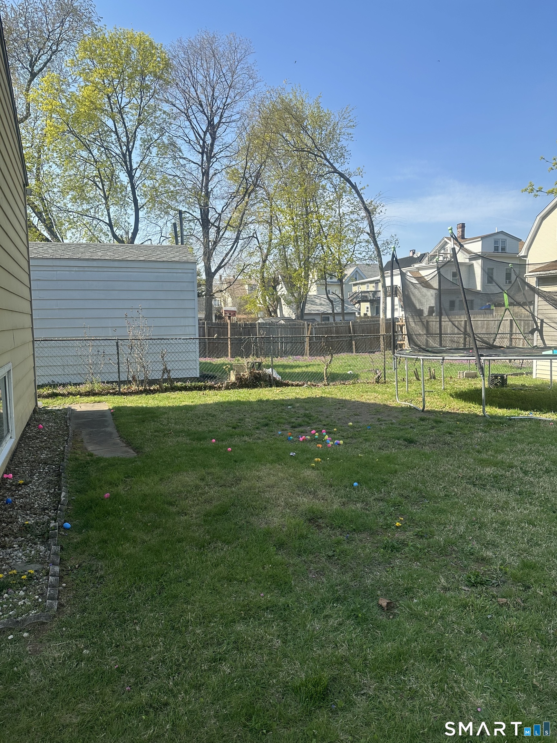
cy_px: 372
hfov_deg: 56.8
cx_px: 278
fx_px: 515
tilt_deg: -4.9
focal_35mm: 24
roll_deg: -1.2
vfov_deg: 71.6
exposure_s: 1/2070
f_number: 1.78
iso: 80
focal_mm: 6.86
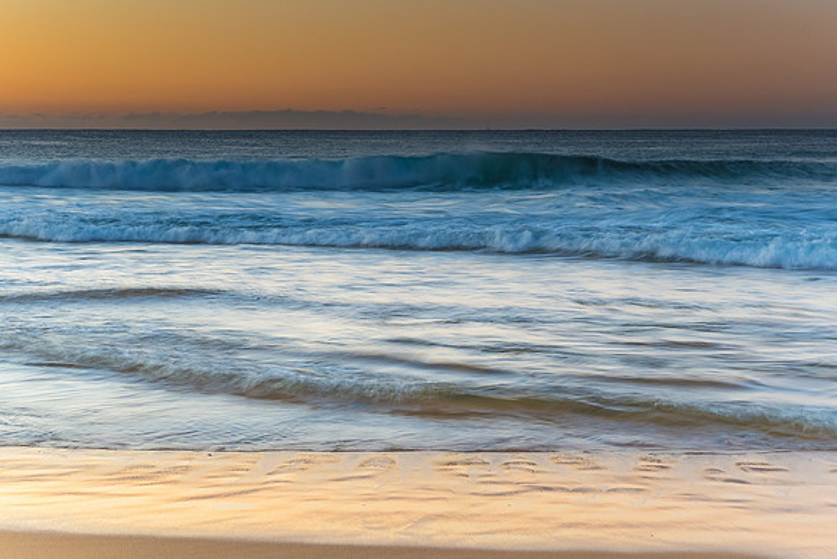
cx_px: 418
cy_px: 280
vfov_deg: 19.2
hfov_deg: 28.4
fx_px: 1652
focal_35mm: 71
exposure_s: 1/2
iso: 400
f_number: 8
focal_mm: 46
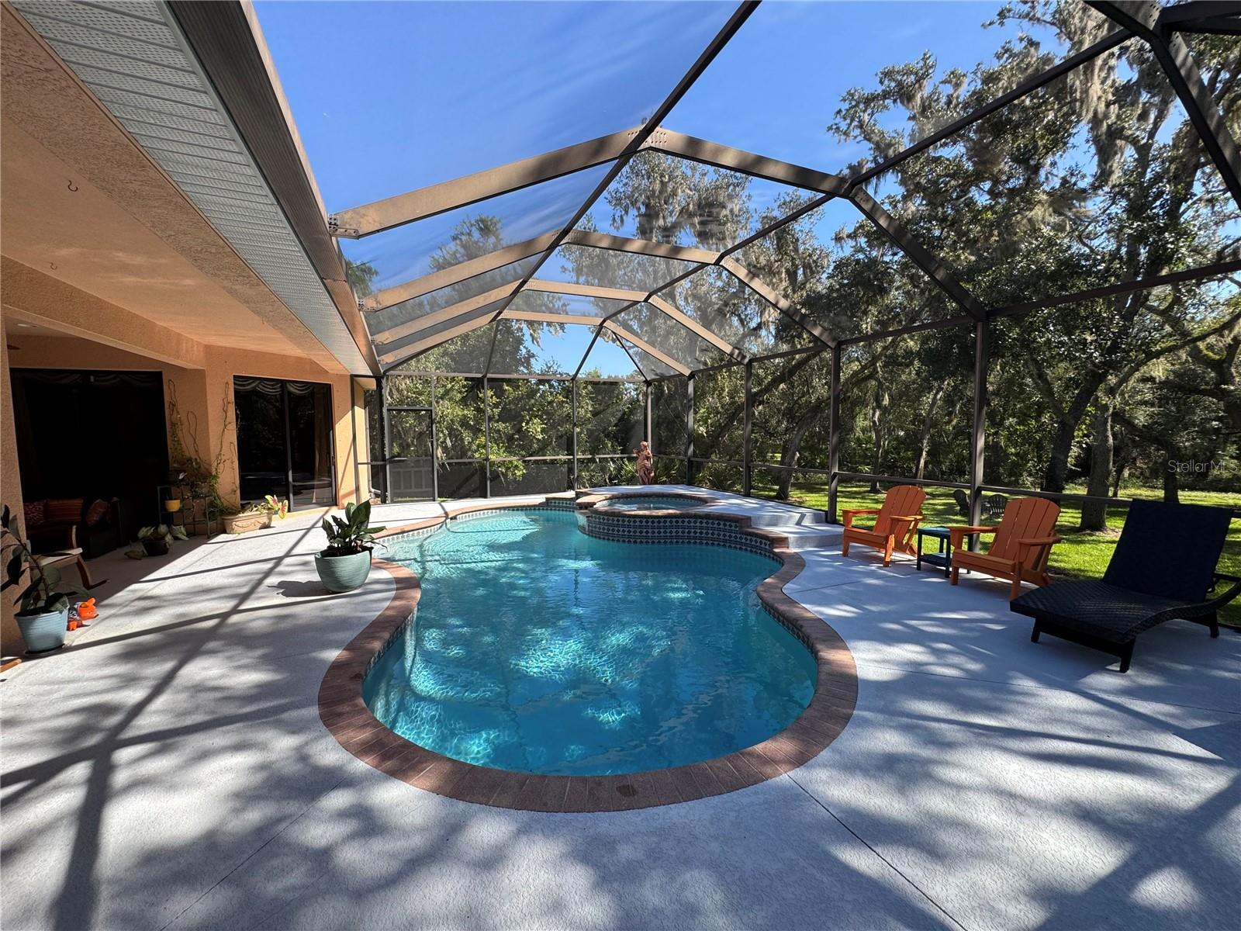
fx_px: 502
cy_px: 466
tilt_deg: -4.1
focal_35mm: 14
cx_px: 620
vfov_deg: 85.7
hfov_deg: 102.1
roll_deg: +0.1
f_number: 2.2
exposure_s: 1/384
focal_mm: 2.22
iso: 40
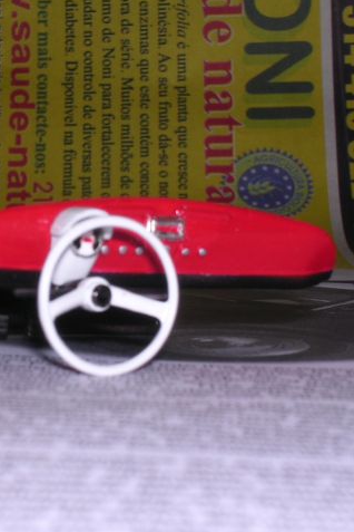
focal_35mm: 127
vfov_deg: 16.1
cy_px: 265
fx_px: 1873
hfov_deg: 10.8
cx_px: 106
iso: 100
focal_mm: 13.7
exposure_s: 1/60.1
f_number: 8.5
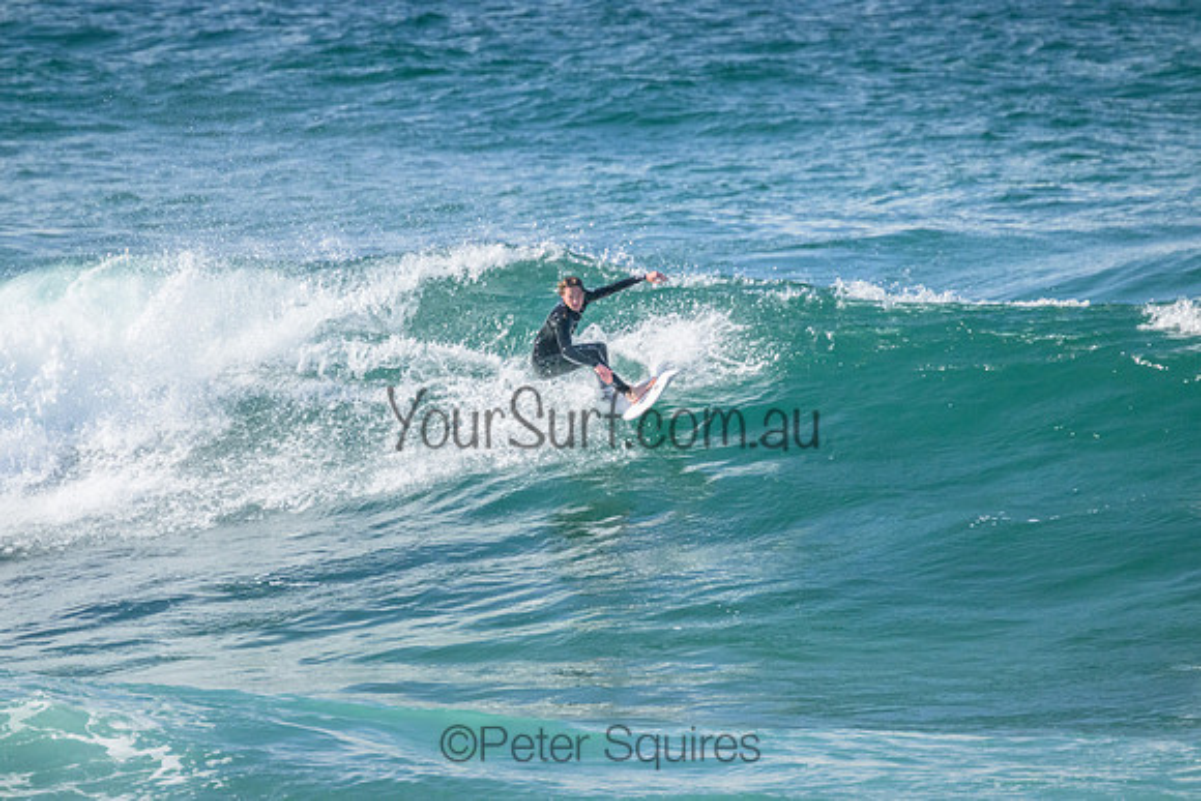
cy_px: 400
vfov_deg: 1.7
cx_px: 600
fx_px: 26694
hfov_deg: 2.6
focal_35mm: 800
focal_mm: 800
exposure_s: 1/1600
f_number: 11
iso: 3600
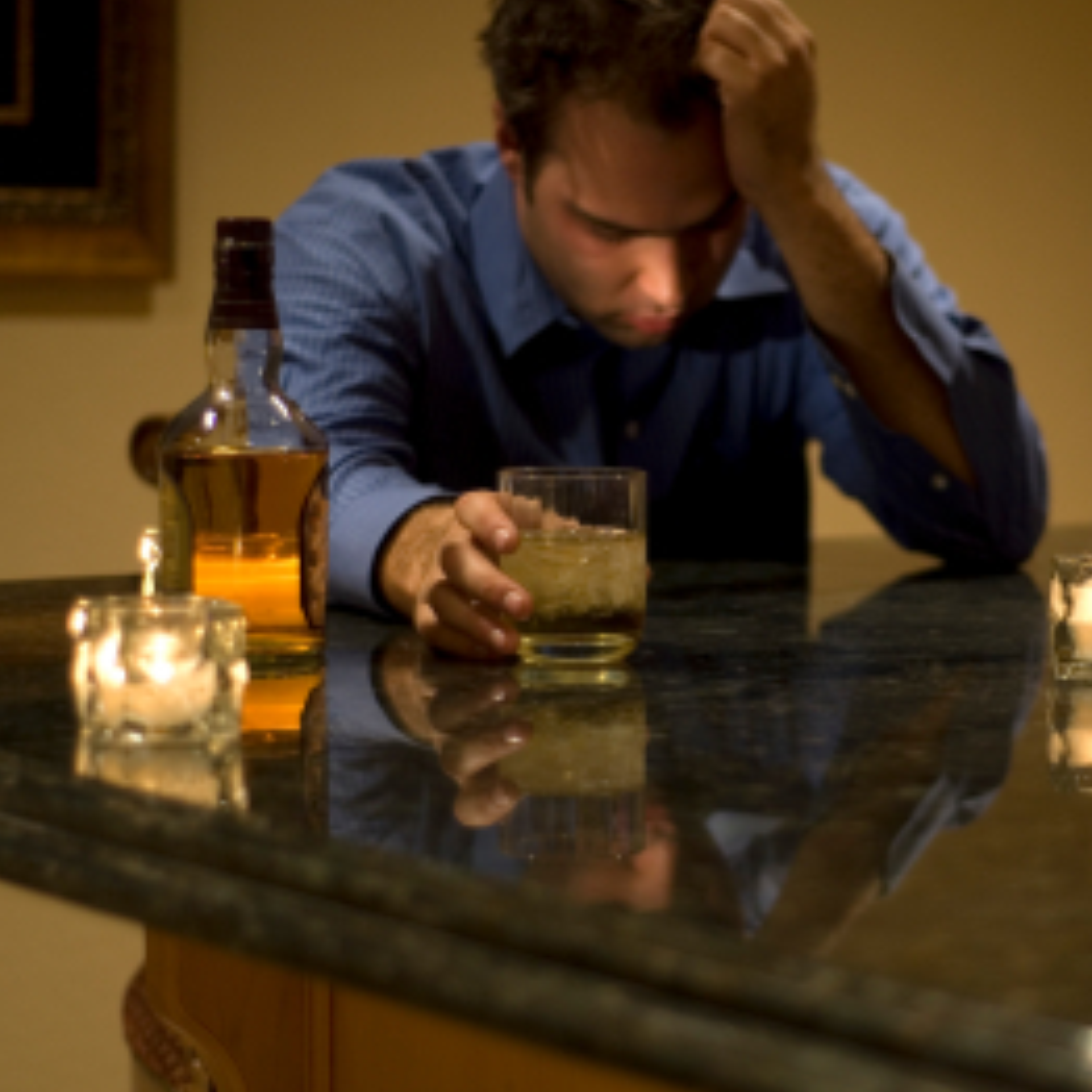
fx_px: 3676
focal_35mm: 103
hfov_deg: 16.8
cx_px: 863
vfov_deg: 16.9
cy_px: 548
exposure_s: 1/20
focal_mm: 50
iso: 100
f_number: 1.8
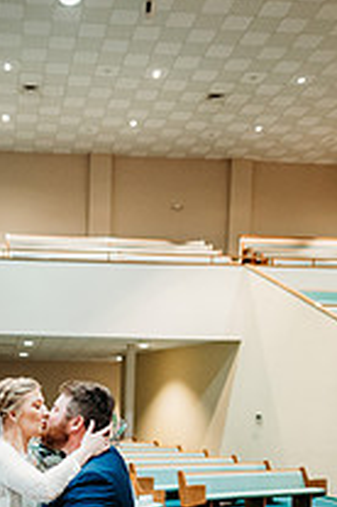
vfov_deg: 34.2
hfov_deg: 25.2
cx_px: 44
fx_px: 733
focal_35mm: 52
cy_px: 526
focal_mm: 24
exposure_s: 1/100
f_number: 1.8
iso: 2500
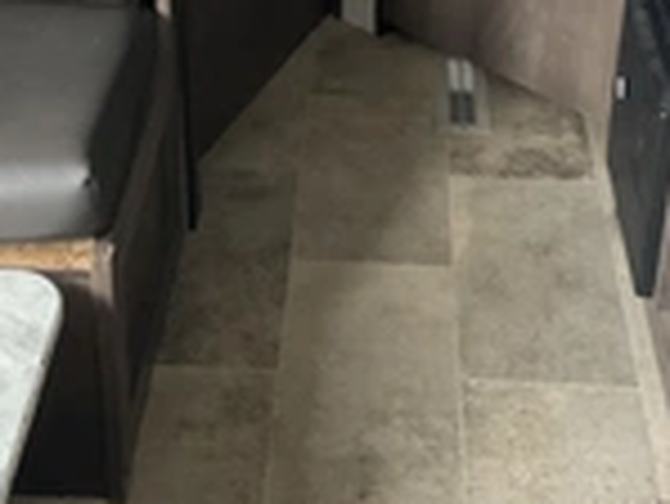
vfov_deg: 18.6
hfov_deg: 25.0
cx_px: 328
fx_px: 1511
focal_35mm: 78
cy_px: 58
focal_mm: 3
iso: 320
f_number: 1.8
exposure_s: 1/47
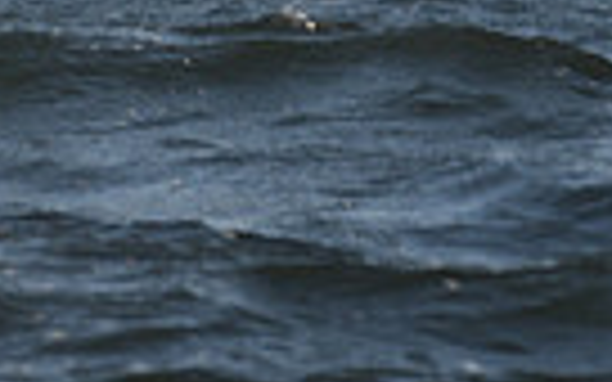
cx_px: 97
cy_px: -903
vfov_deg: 2.4
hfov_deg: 3.9
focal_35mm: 545
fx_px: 9090
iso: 250
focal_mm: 125
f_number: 7.1
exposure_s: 1/800
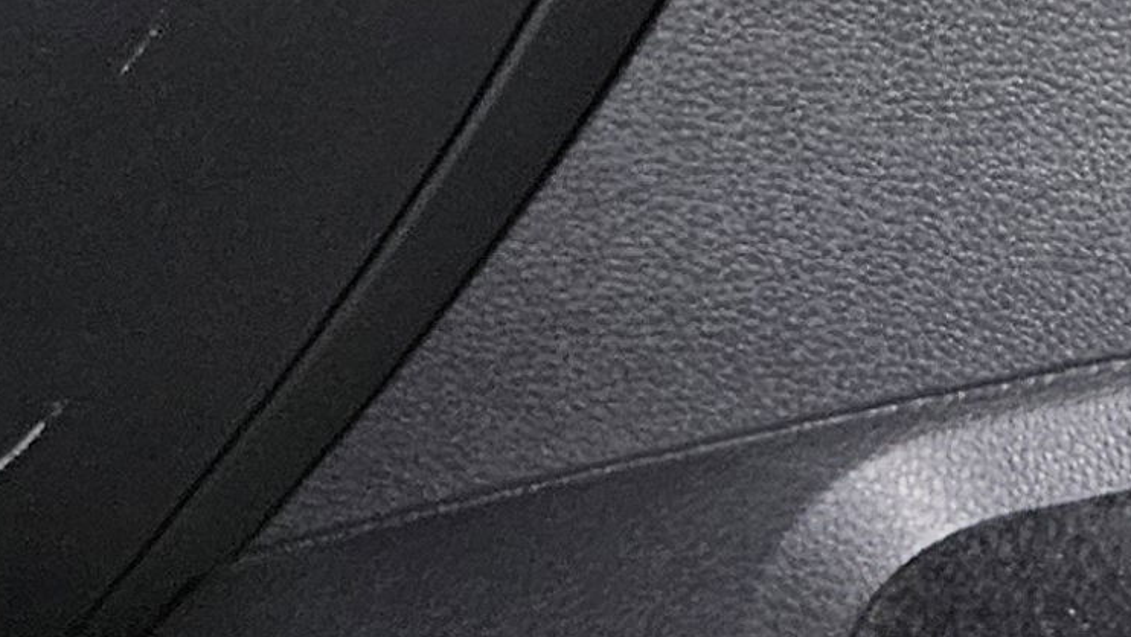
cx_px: 2858
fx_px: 4050
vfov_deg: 8.8
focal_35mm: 135
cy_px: -207
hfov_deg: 12.1
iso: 640
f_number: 1.8
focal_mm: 5.4
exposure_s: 1/24
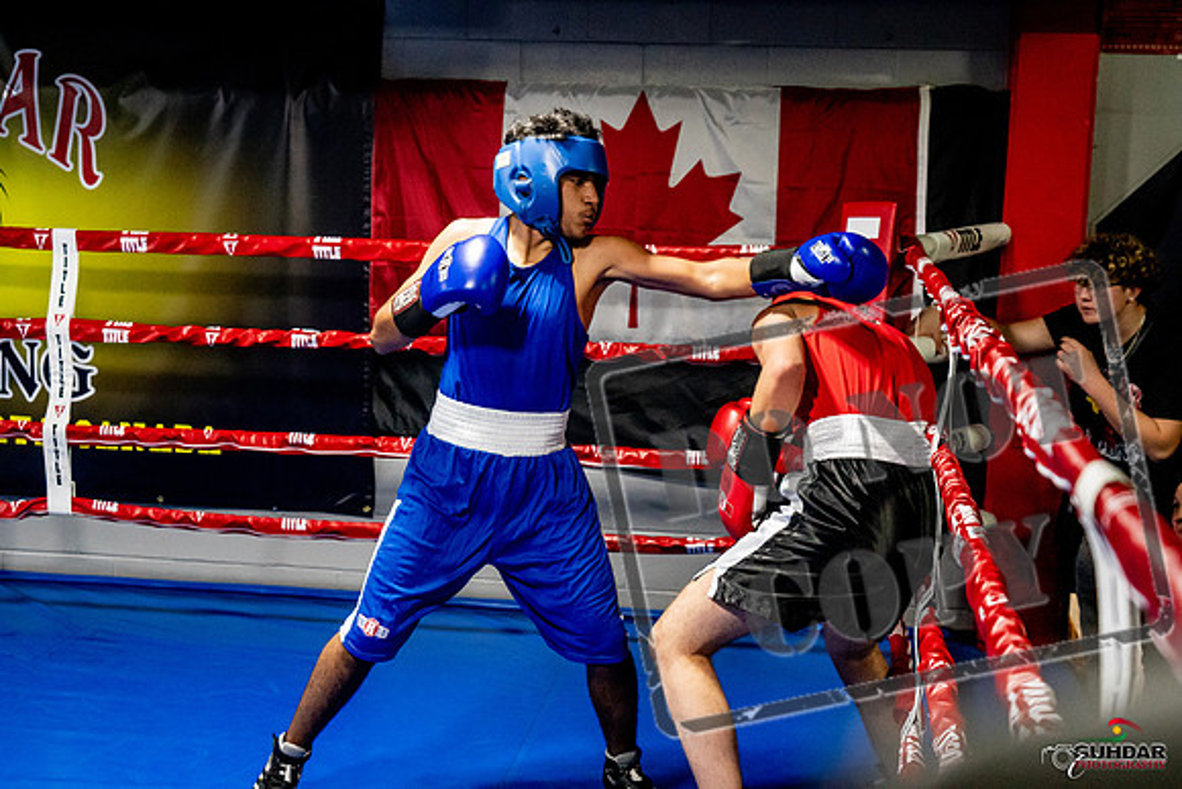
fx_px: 1708
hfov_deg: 38.2
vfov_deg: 26.0
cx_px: 591
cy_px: 394
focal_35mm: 52
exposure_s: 1/800
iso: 5000
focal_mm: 35
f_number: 2.8
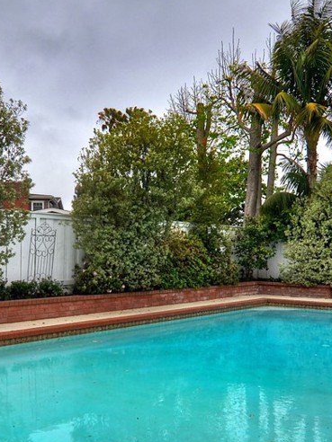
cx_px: 166
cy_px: 269
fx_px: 460
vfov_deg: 51.0
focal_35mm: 36
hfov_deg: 39.7
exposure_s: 1/160
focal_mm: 12
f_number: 7.1
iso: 125
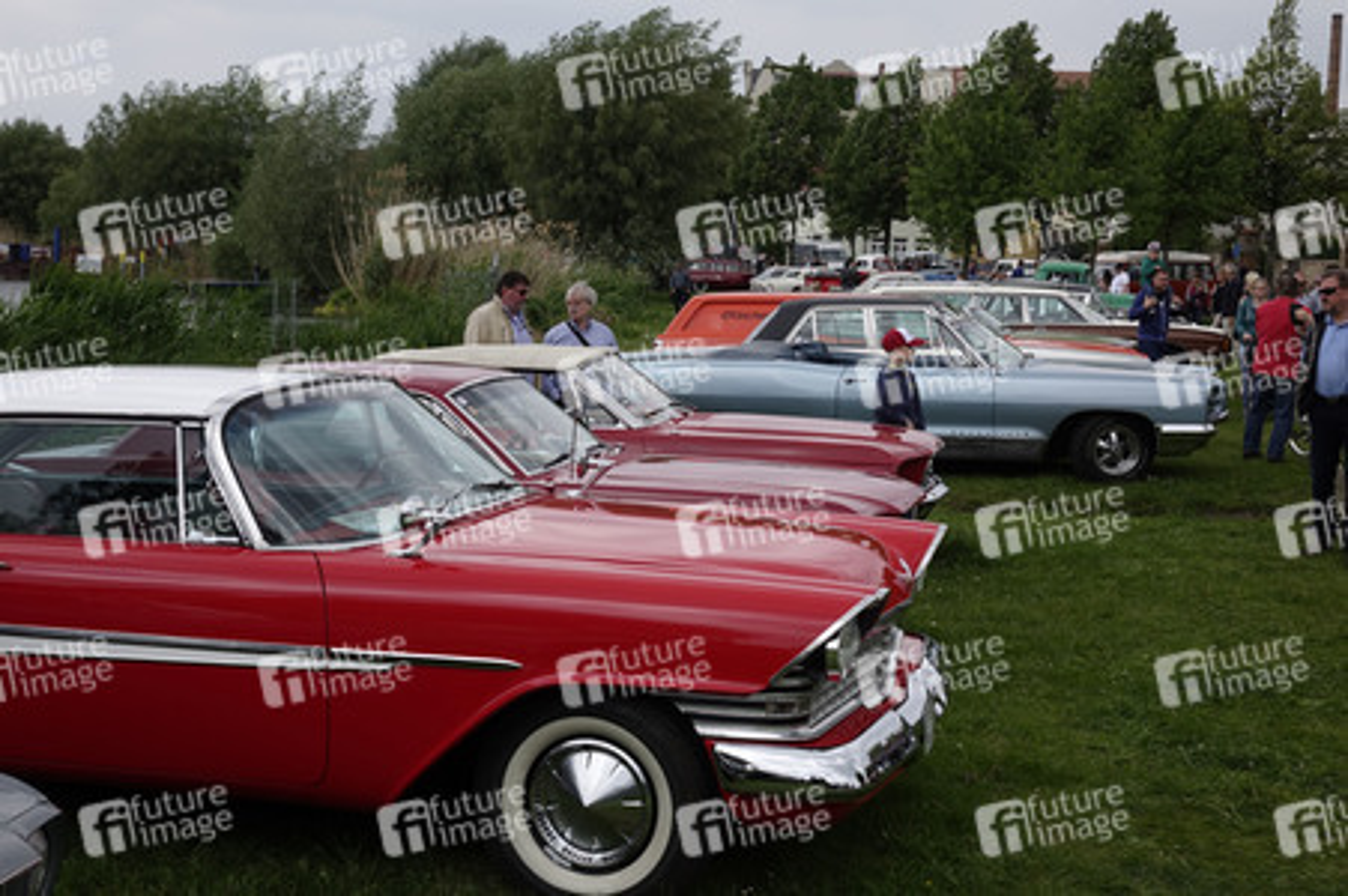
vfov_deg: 24.2
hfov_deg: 35.7
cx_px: 674
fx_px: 2095
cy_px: 448
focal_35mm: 56
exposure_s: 1/320
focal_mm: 20.6
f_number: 6.3
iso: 100
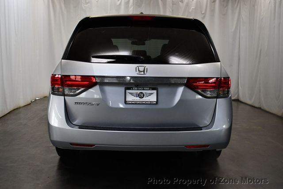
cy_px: 94
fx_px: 378
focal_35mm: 48
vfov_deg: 28.1
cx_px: 142
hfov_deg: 41.1
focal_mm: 24
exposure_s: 1/200
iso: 800
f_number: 3.8
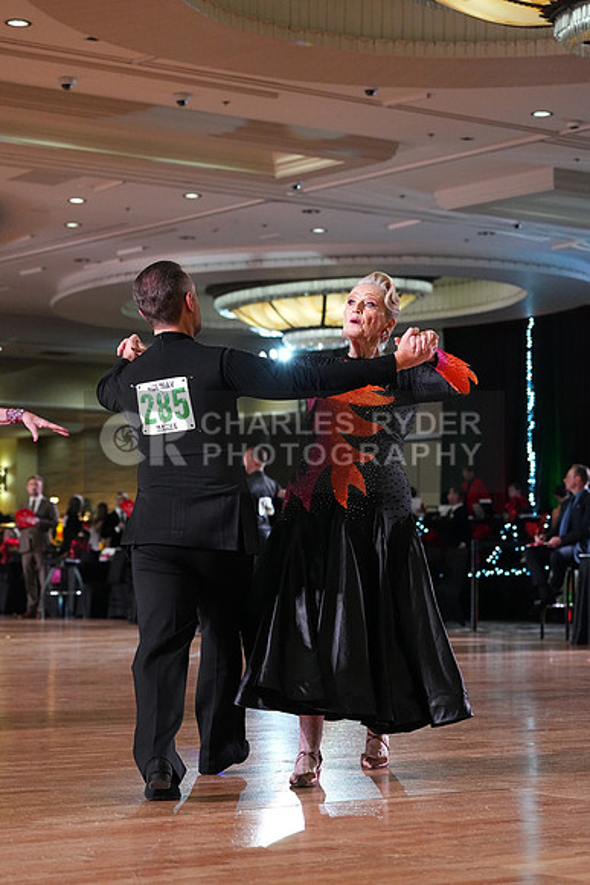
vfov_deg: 24.5
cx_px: 295
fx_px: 2039
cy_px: 442
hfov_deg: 16.5
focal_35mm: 83
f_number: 5
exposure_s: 1/400
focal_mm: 83
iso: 6400
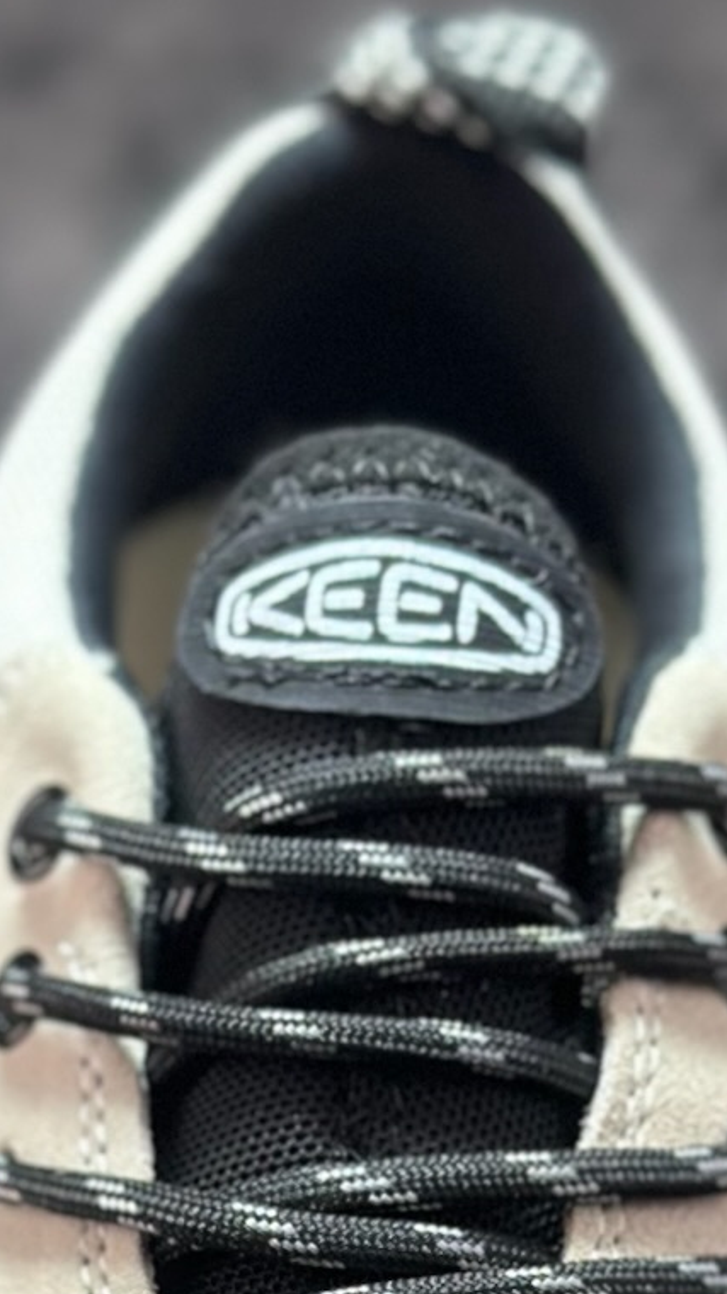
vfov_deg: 14.7
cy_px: 1616
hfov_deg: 8.6
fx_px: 4836
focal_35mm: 141
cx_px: 361
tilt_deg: -54.3
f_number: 1.78
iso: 80
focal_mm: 6.86
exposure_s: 1/541
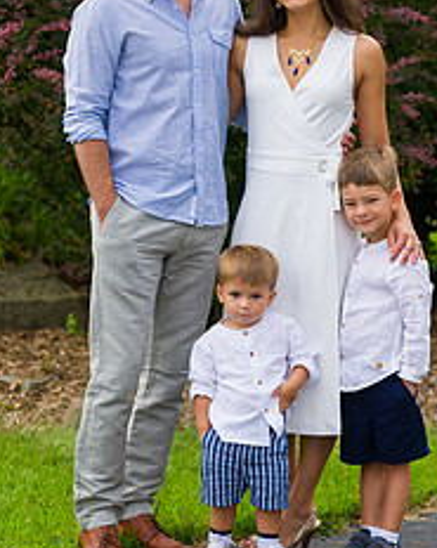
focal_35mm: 204
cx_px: 265
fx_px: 3305
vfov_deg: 9.5
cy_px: 203
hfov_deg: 7.6
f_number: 4
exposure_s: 1/800
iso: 200
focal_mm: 112
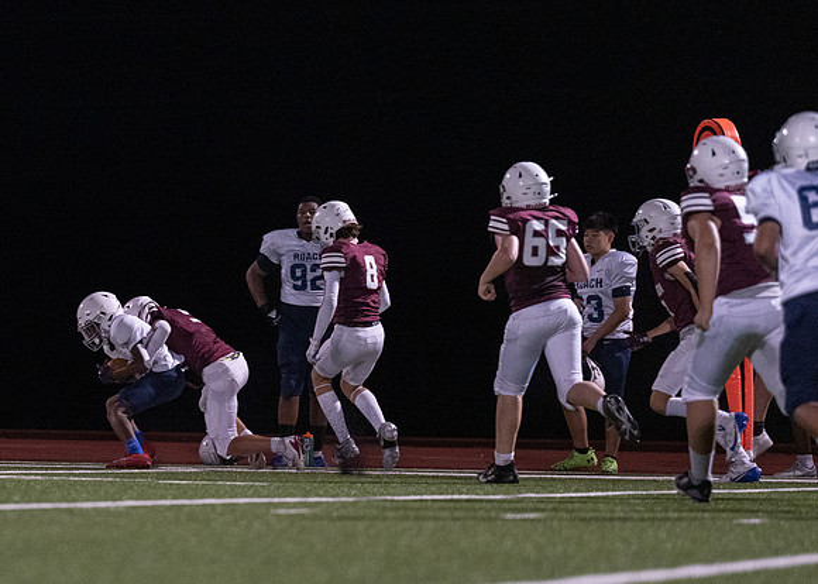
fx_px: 8827
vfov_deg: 3.8
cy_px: 317
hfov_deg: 5.3
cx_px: 23
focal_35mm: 380
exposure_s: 1/1000
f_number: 2.8
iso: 3200
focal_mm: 200
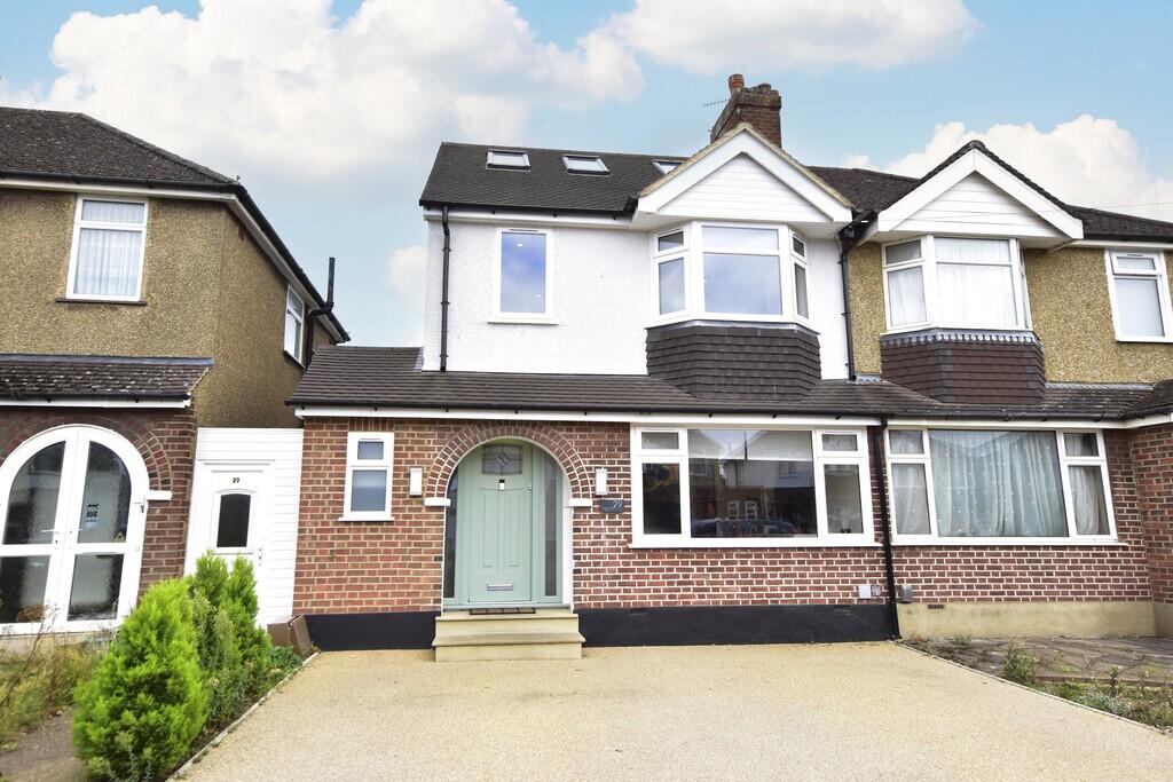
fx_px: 733
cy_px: 391
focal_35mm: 22
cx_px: 586
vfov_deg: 56.2
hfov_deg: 77.3
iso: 640
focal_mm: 15
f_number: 8
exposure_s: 1/160
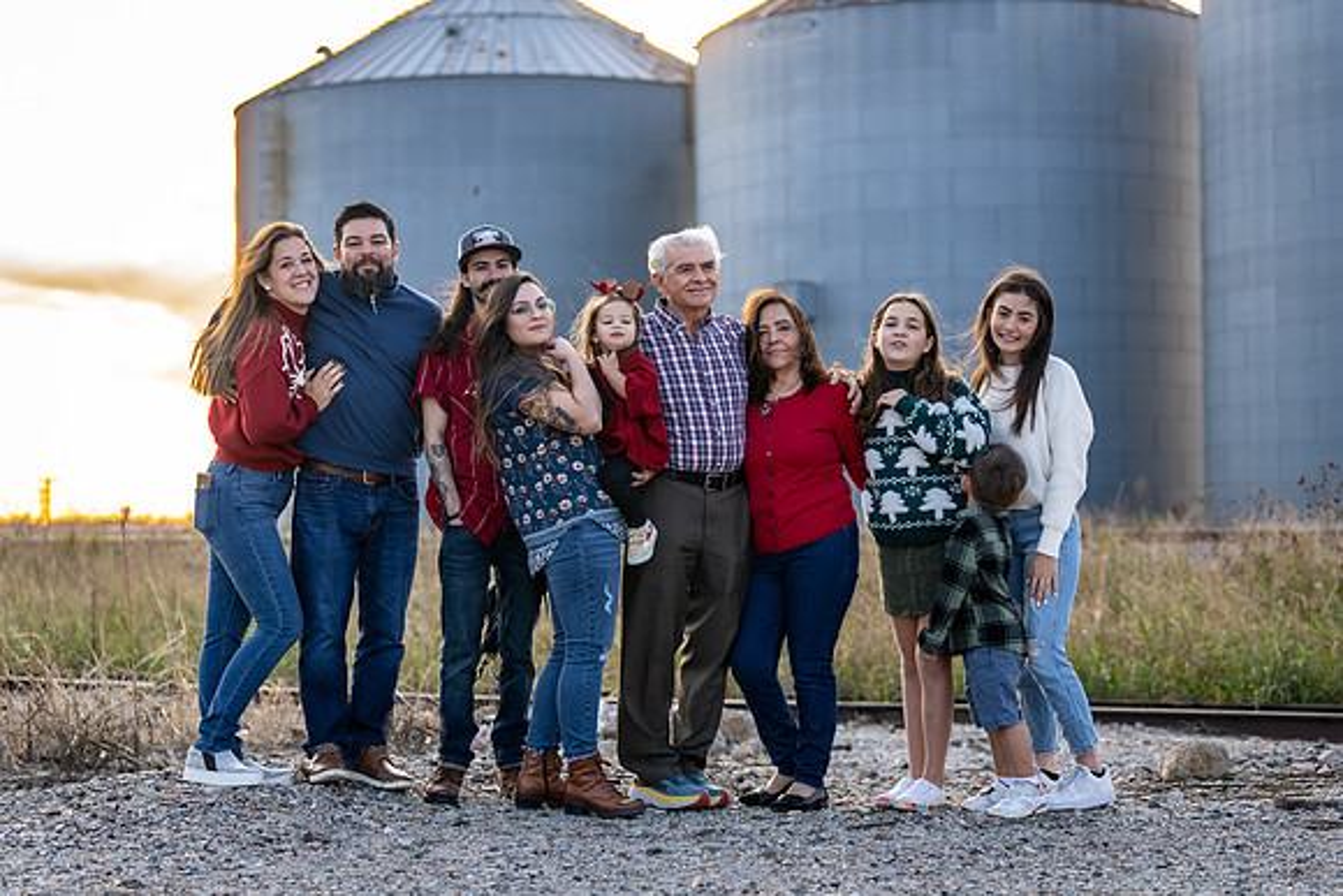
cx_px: 672
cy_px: 448
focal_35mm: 71
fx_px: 2661
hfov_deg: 28.3
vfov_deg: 19.1
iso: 100
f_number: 3.2
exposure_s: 1/320
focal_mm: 70
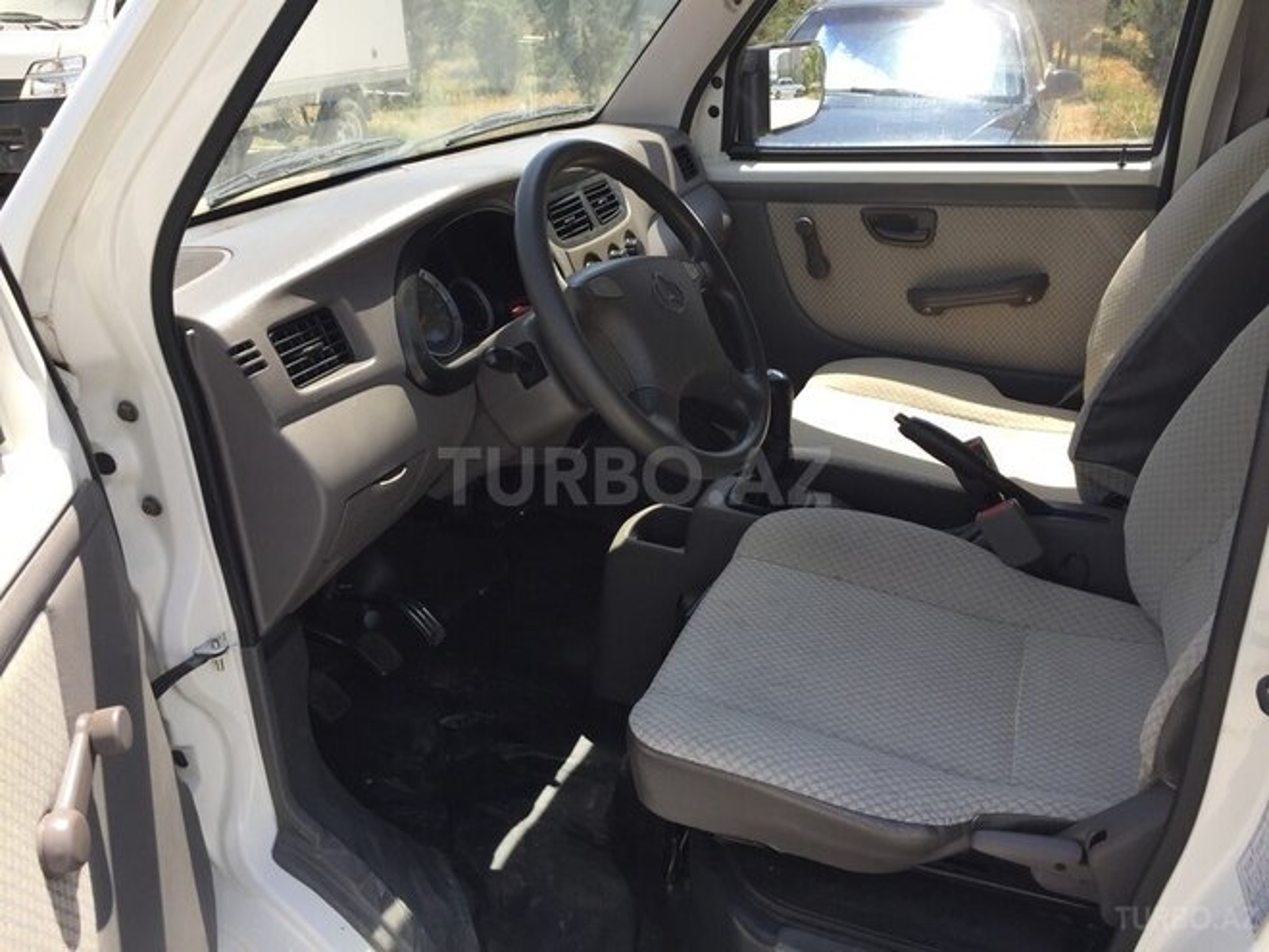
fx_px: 1063
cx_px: 634
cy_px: 476
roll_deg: -2.0
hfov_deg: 61.7
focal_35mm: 29
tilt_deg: -24.2
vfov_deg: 48.2
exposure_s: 1/608
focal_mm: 4.15
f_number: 2.2
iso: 32
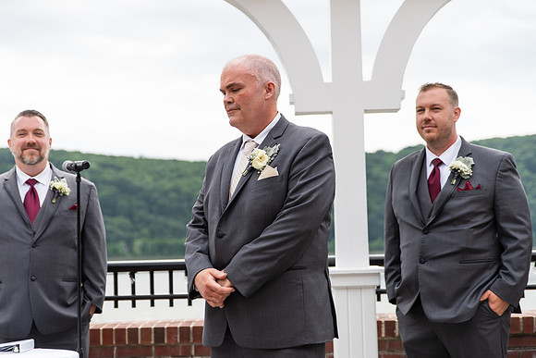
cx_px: 268
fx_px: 923
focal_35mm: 62
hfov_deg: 32.4
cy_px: 179
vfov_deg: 21.9
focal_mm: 62
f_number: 2.8
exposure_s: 1/1600
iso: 125
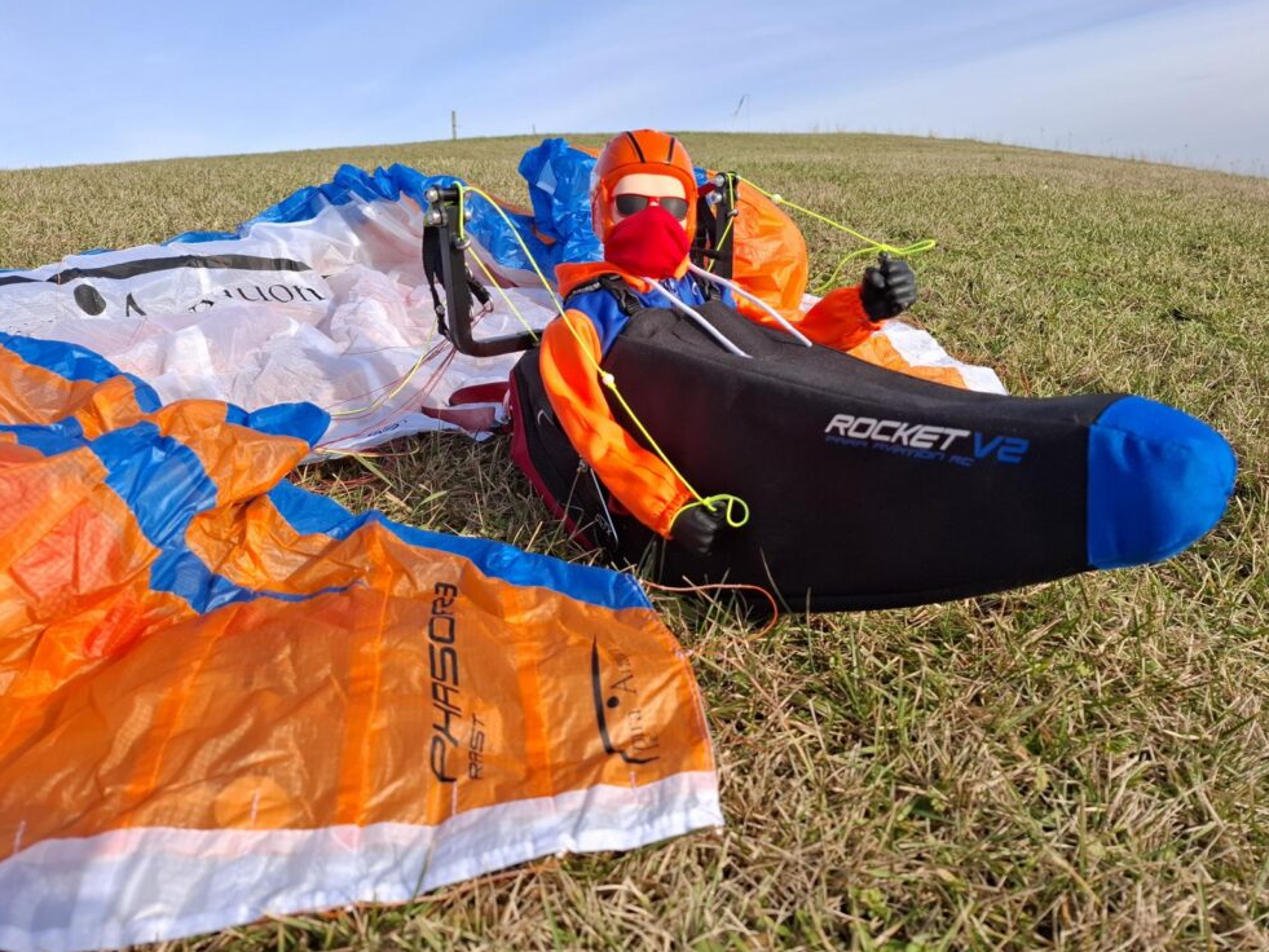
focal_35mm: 24
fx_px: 880
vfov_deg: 56.8
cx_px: 660
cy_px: 479
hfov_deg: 71.6
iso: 50
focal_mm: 5.54
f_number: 1.8
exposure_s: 1/1359
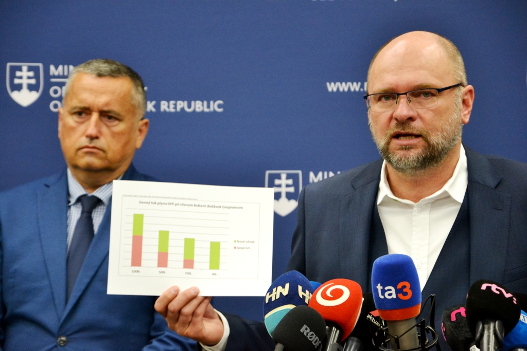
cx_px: 264
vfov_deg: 8.7
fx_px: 2306
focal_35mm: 158
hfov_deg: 13.0
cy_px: 176
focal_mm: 105
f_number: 5.6
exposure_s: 1/60
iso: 1800
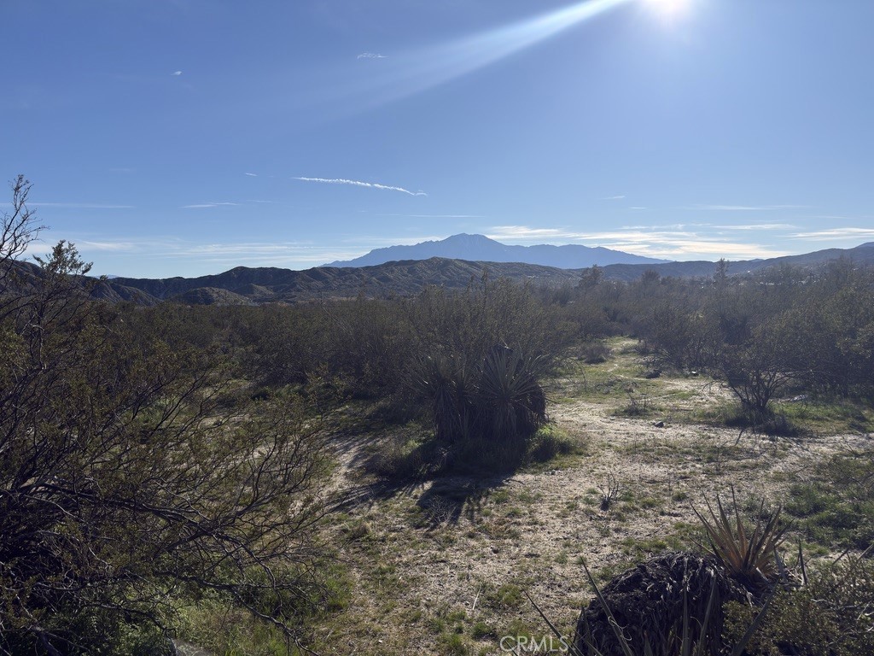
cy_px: 328
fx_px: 606
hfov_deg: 71.6
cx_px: 437
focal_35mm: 24
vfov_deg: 56.8
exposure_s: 1/10417
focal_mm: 6.76
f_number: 1.78
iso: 64
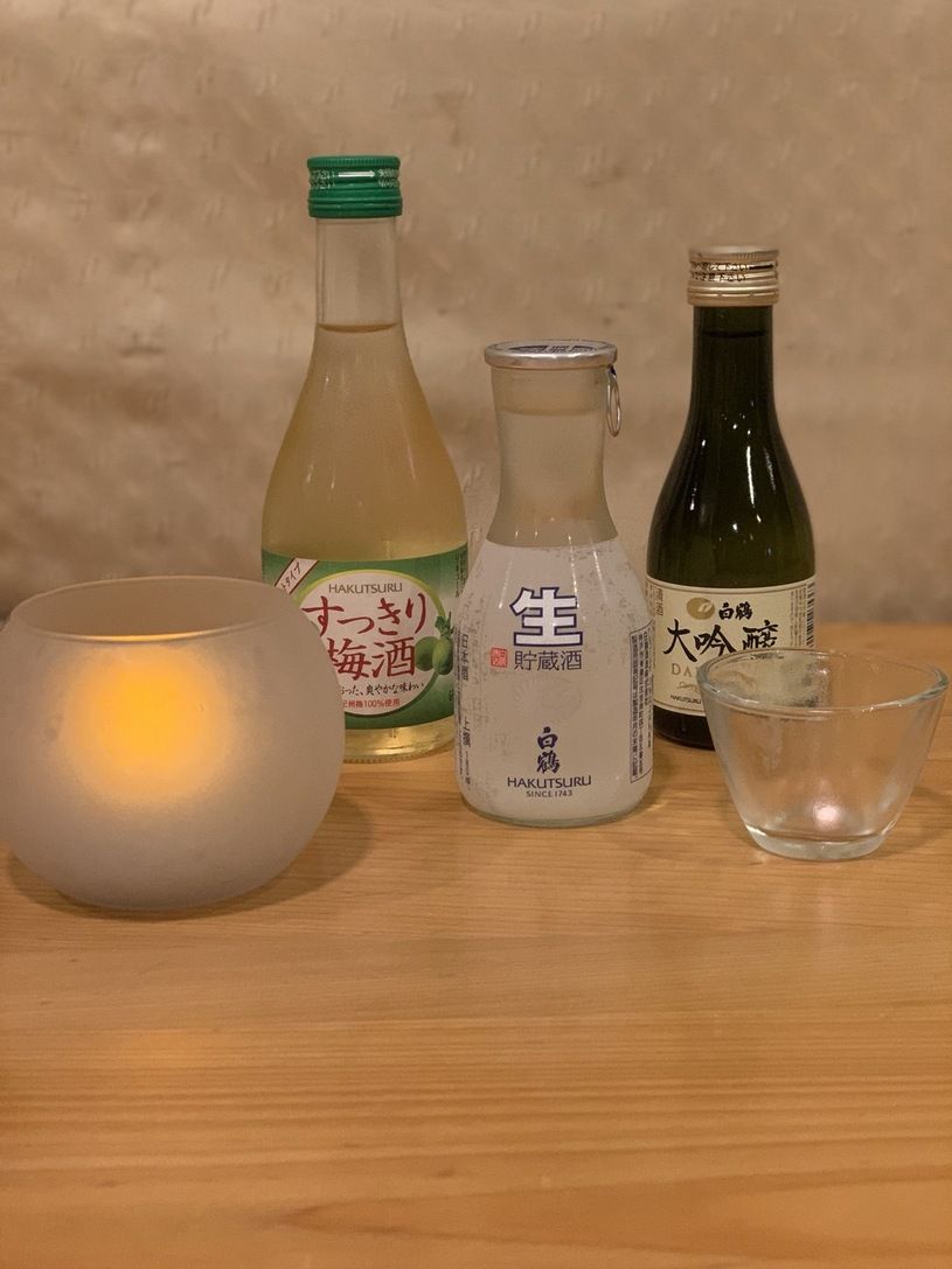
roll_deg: +0.8
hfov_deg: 28.0
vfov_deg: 36.8
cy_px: 634
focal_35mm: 52
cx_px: 476
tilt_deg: -13.6
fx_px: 1907
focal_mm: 6
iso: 400
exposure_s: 1/60
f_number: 2.4
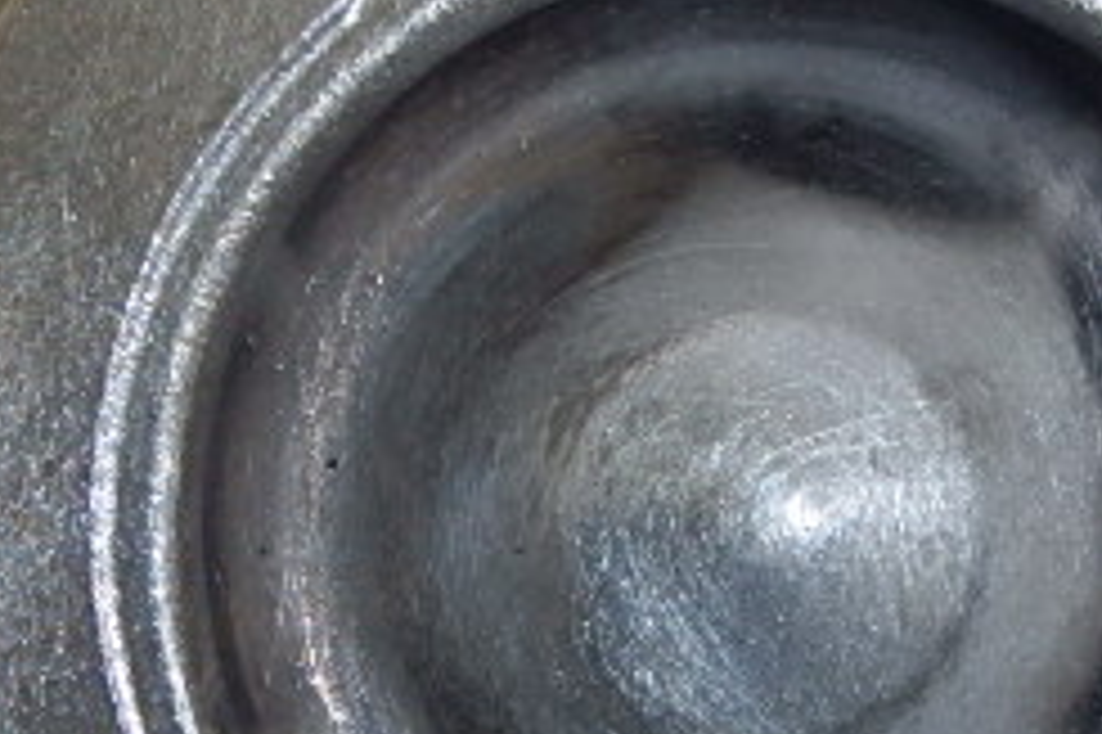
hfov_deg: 34.8
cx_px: 733
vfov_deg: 23.6
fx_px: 1744
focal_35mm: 57
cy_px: 518
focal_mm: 3.7
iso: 125
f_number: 6
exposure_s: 1/20
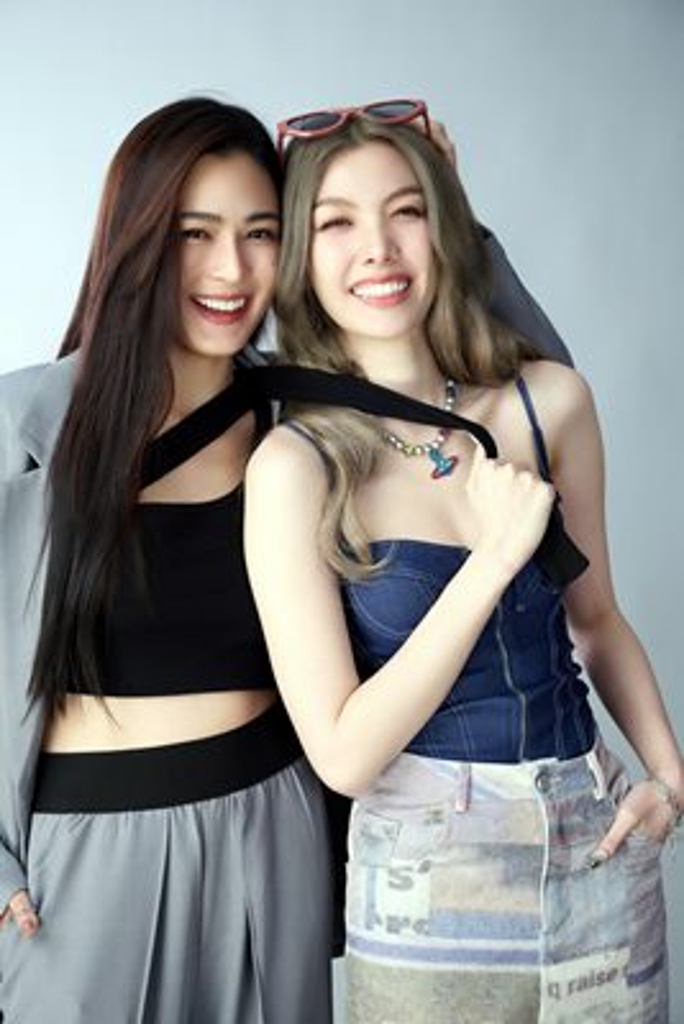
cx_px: 342
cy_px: 512
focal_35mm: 61
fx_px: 1737
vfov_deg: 32.9
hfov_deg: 22.3
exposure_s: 1/125
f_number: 8
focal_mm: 61
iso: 250
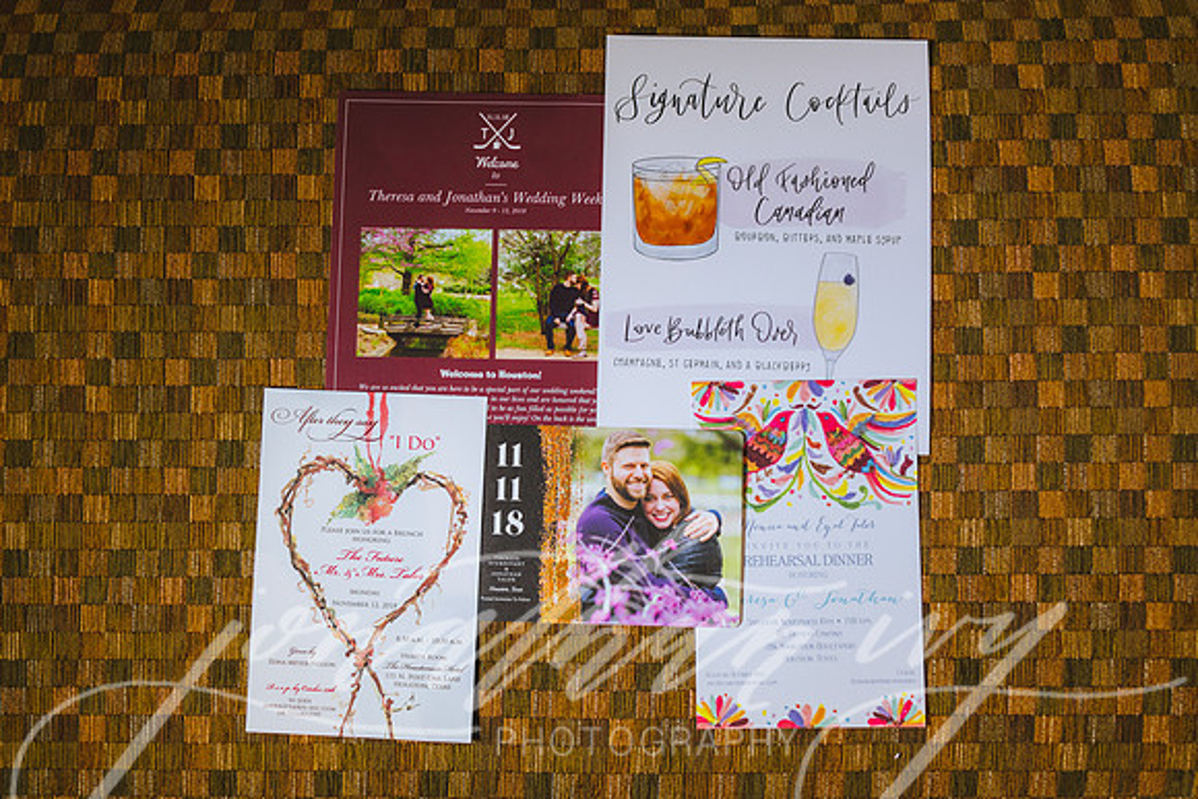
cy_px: 400
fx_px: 1165
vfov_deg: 37.9
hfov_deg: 54.4
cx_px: 599
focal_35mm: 35
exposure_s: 1/400
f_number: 2.8
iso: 800
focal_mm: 35
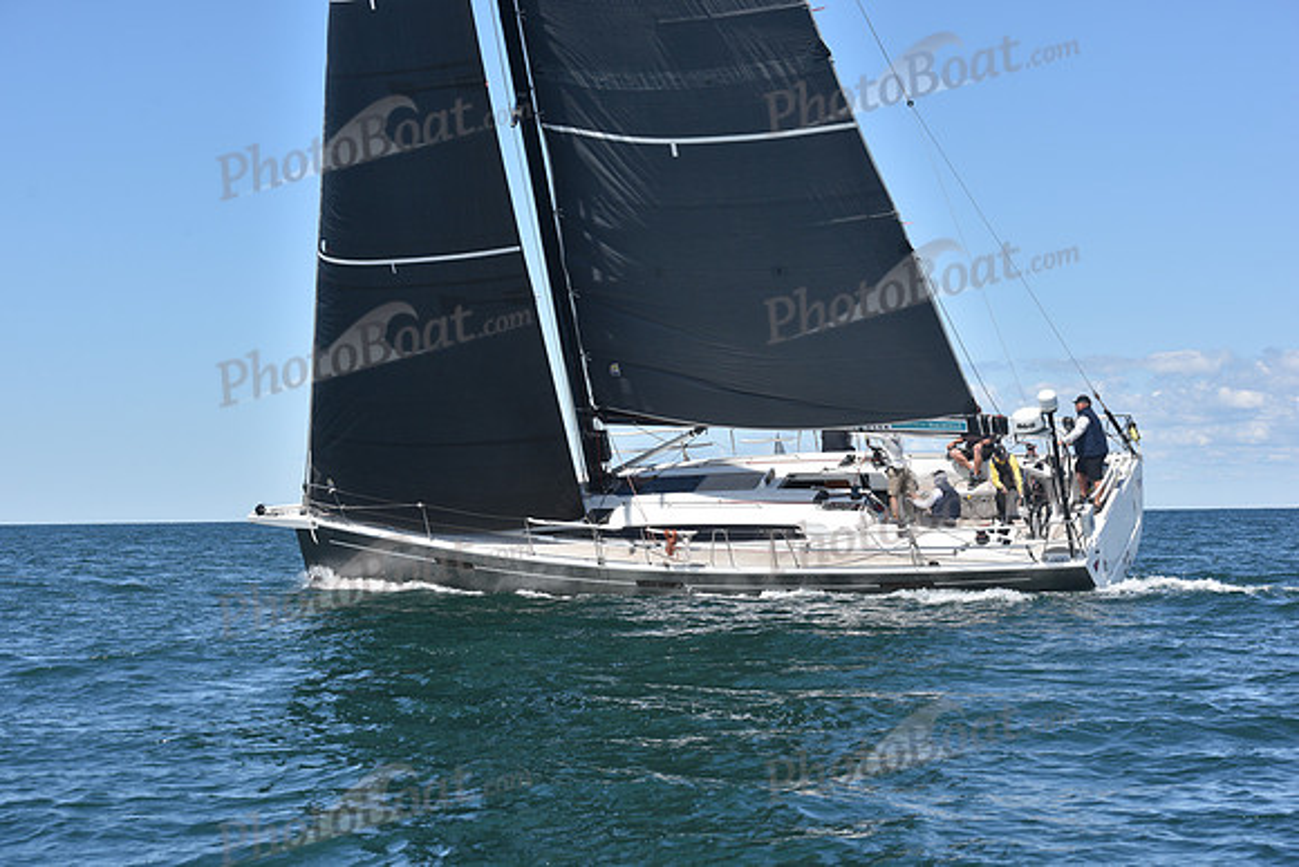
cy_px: 434
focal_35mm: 82
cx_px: 650
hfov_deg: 24.8
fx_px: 2959
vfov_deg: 16.7
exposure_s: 1/800
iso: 250
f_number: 9
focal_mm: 82
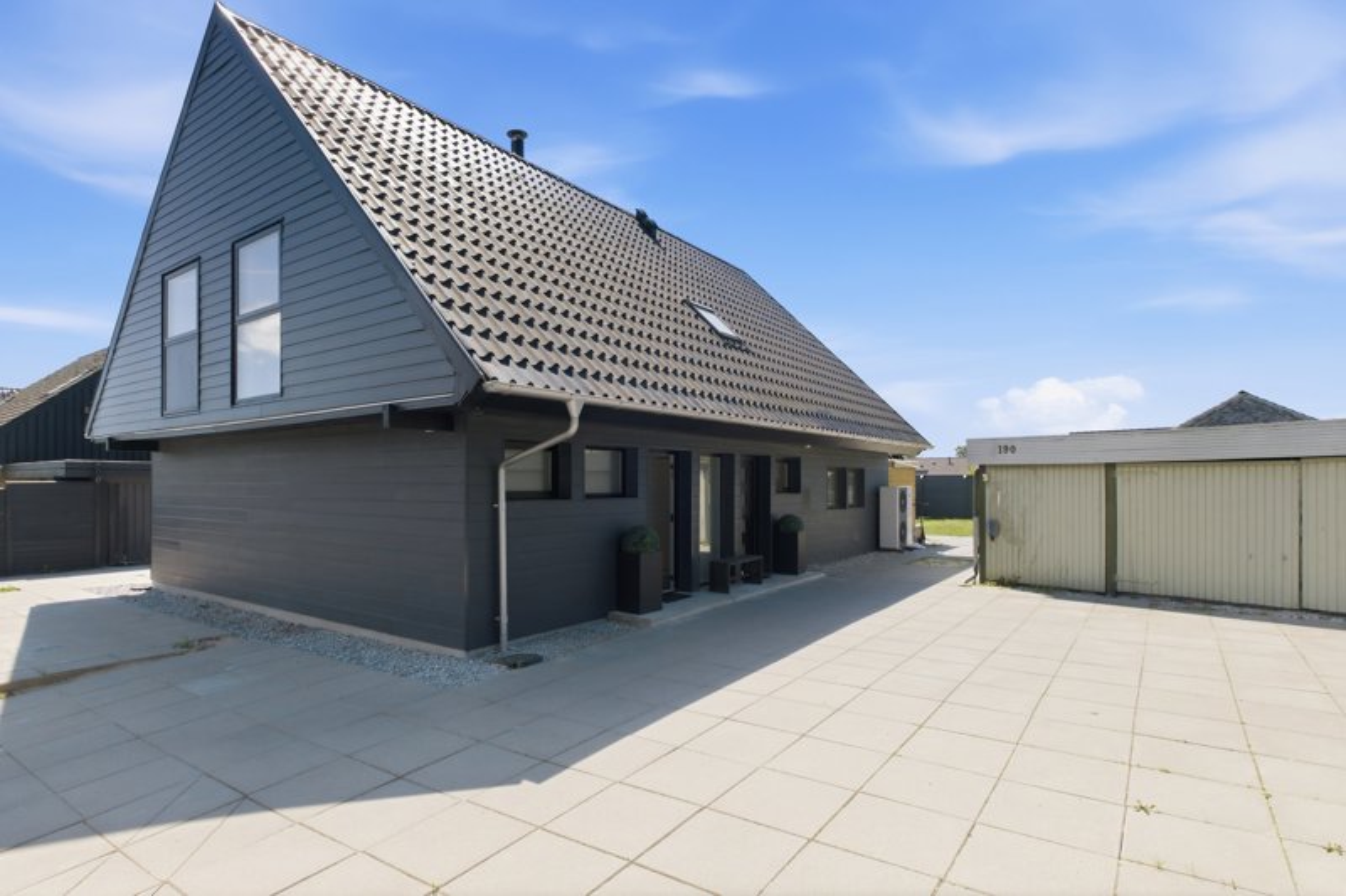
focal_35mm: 17
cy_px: 448
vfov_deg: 70.4
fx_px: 635
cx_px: 673
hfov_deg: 93.3
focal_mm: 11.5
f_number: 8
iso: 200
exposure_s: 1/320
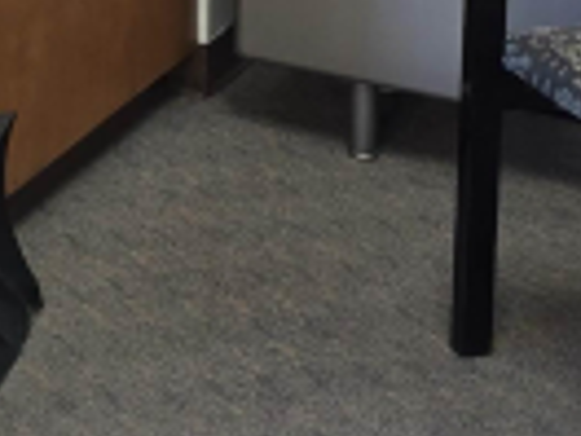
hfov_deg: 15.5
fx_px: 1947
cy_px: -357
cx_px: -319
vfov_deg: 11.8
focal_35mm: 116
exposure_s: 1/66
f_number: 1.7
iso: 64
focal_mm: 6.3
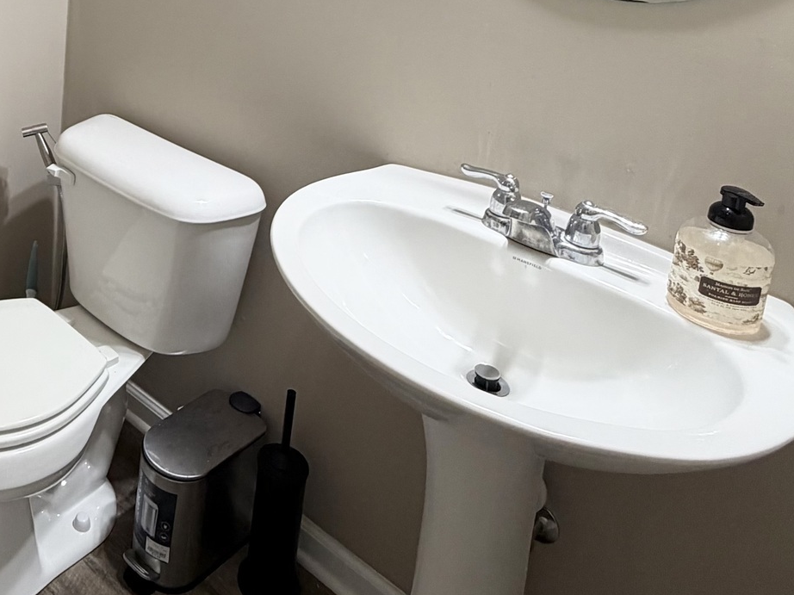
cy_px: -17
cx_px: 71
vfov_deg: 36.1
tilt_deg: -10.1
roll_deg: -3.8
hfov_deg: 47.1
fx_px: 803
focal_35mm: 35
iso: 250
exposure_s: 1/120
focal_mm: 2.22
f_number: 2.2
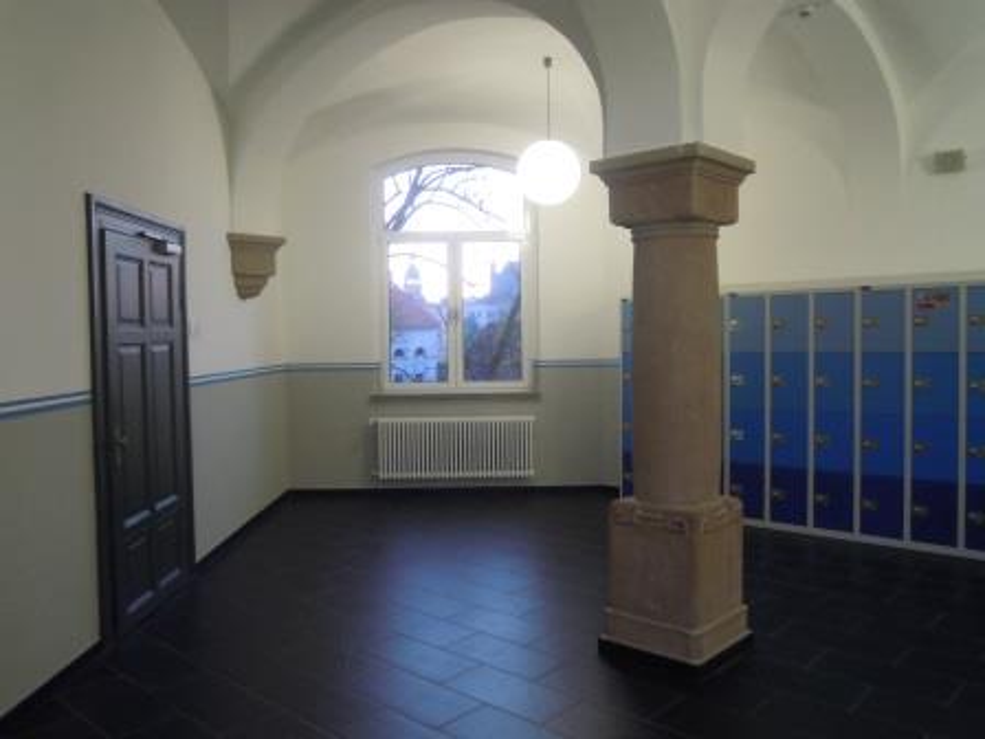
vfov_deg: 49.7
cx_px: 492
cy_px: 370
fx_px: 797
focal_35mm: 28
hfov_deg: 63.4
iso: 360
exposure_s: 1/30
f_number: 2.7
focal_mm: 5
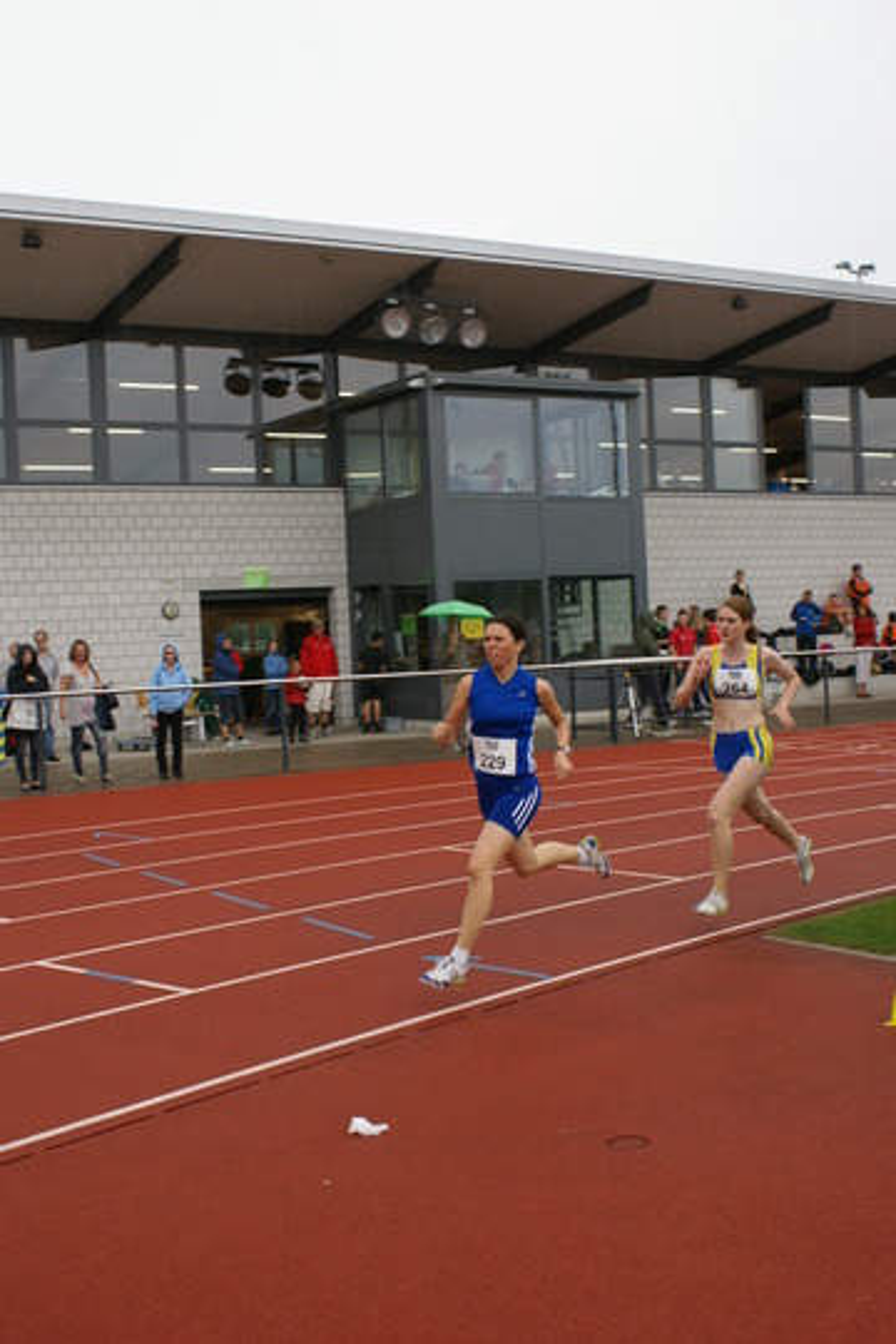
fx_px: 1568
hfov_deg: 31.9
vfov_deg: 46.4
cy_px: 672
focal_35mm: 42
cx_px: 448
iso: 100
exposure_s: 1/160
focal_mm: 28
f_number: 5
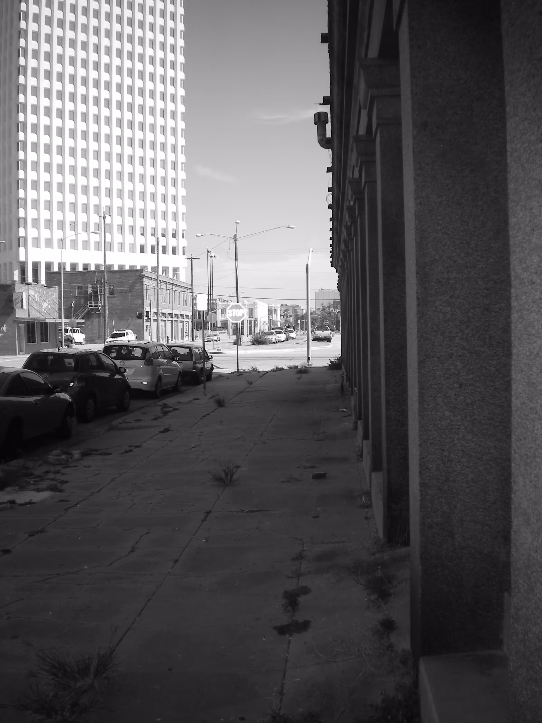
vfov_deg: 49.0
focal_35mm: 38
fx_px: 793
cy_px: 362
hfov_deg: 37.7
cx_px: 271
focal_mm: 6.3
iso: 64
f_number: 3.1
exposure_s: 1/640
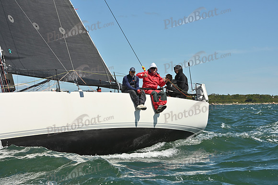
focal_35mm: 98
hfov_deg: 20.8
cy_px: 92
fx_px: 757
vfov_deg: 14.0
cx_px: 139
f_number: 10
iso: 320
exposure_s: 1/1600
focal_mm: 98
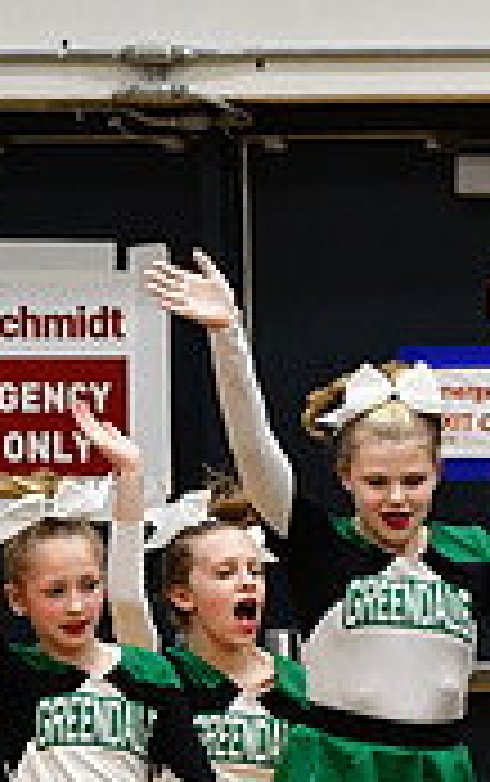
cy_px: 721
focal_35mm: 688
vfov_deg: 3.1
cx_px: 1272
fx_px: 14676
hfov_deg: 1.9
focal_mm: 135
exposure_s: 1/500
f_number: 3.5
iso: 4000
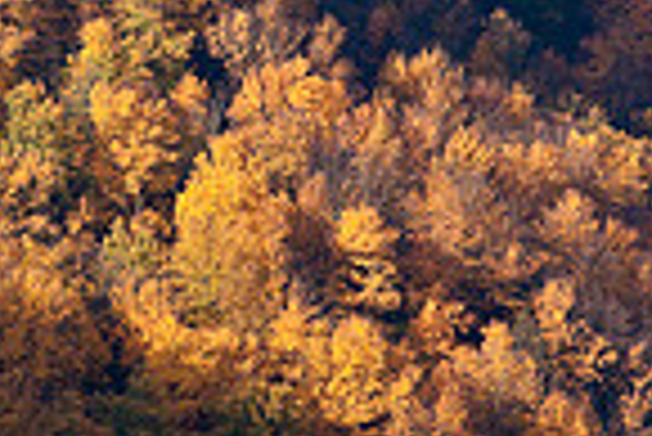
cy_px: 137
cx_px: 54
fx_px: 14521
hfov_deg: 2.6
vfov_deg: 1.7
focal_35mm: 801
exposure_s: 1/320
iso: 200
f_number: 9
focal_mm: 200
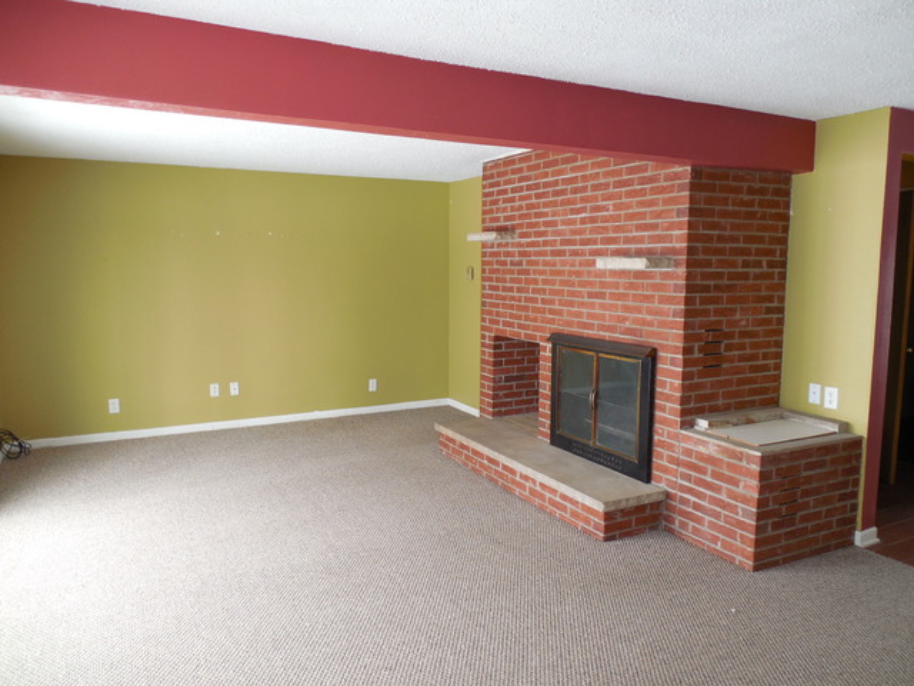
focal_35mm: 25
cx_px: 457
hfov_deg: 69.4
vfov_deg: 54.9
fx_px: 660
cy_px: 343
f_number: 3.3
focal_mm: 4.5
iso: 125
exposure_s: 1/40
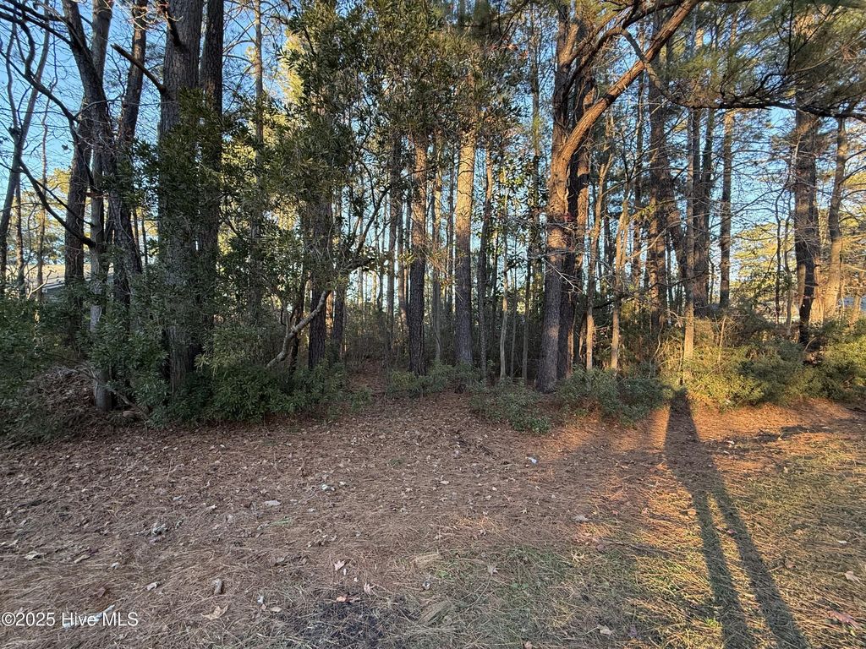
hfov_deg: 102.1
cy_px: 324
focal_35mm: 14
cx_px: 433
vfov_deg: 85.7
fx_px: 350
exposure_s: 1/99
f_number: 2.2
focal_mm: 2.22
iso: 160
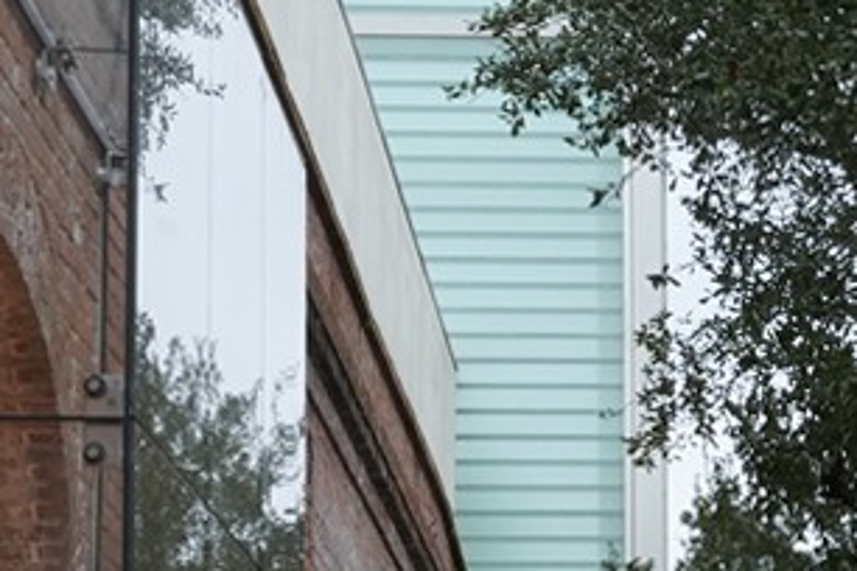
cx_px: 1165
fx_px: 4356
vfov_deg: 7.4
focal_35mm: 183
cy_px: 784
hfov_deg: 10.9
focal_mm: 28
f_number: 22
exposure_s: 1/100
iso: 1000
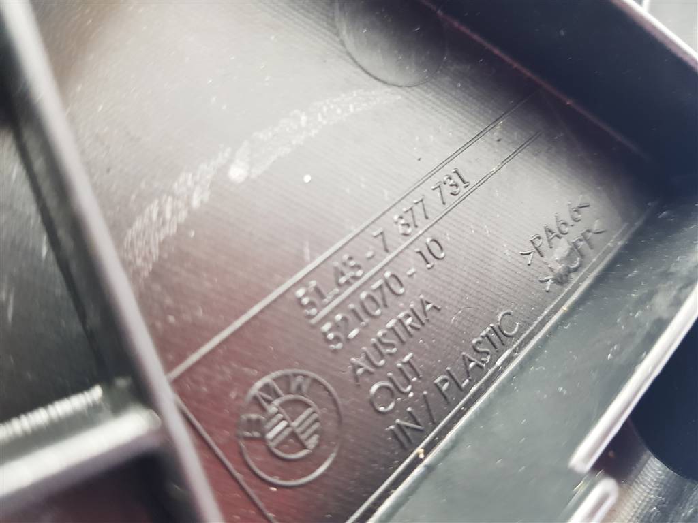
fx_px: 524
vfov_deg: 53.1
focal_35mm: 26
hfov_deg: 67.3
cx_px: 349
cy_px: 262
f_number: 1.7
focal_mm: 4.2
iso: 250
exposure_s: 1/14
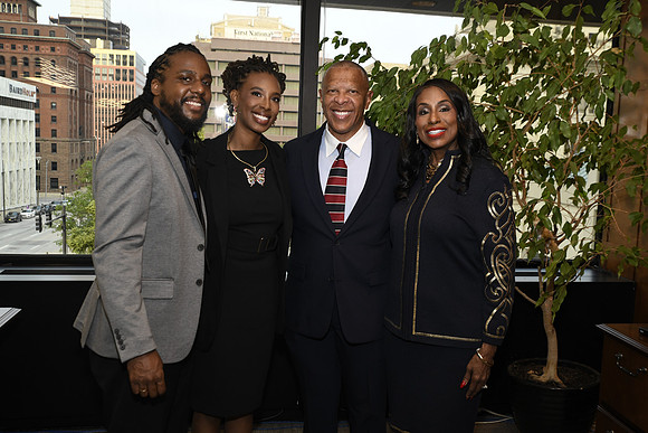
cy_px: 216
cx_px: 324
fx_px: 684
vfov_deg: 35.1
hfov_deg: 50.7
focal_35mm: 38
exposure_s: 1/60
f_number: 8
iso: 1600
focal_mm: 38
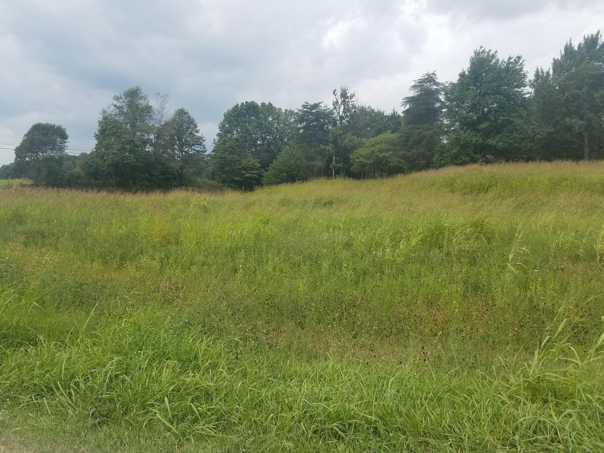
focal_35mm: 26
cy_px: 226
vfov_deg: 53.1
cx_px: 302
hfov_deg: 67.3
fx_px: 454
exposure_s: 1/2224
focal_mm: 4.2
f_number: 1.7
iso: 50
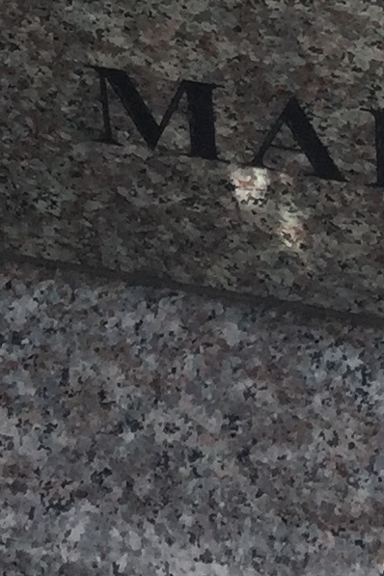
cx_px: 50
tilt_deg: -24.5
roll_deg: +4.9
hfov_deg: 8.3
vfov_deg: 10.2
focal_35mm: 165
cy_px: -946
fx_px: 2640
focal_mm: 4.15
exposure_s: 1/2639
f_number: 2.2
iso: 32
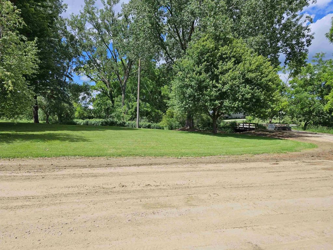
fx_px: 221
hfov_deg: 73.9
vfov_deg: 58.9
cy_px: 125
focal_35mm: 23
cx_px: 166
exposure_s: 1/1248
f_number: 1.7
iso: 10
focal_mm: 6.3
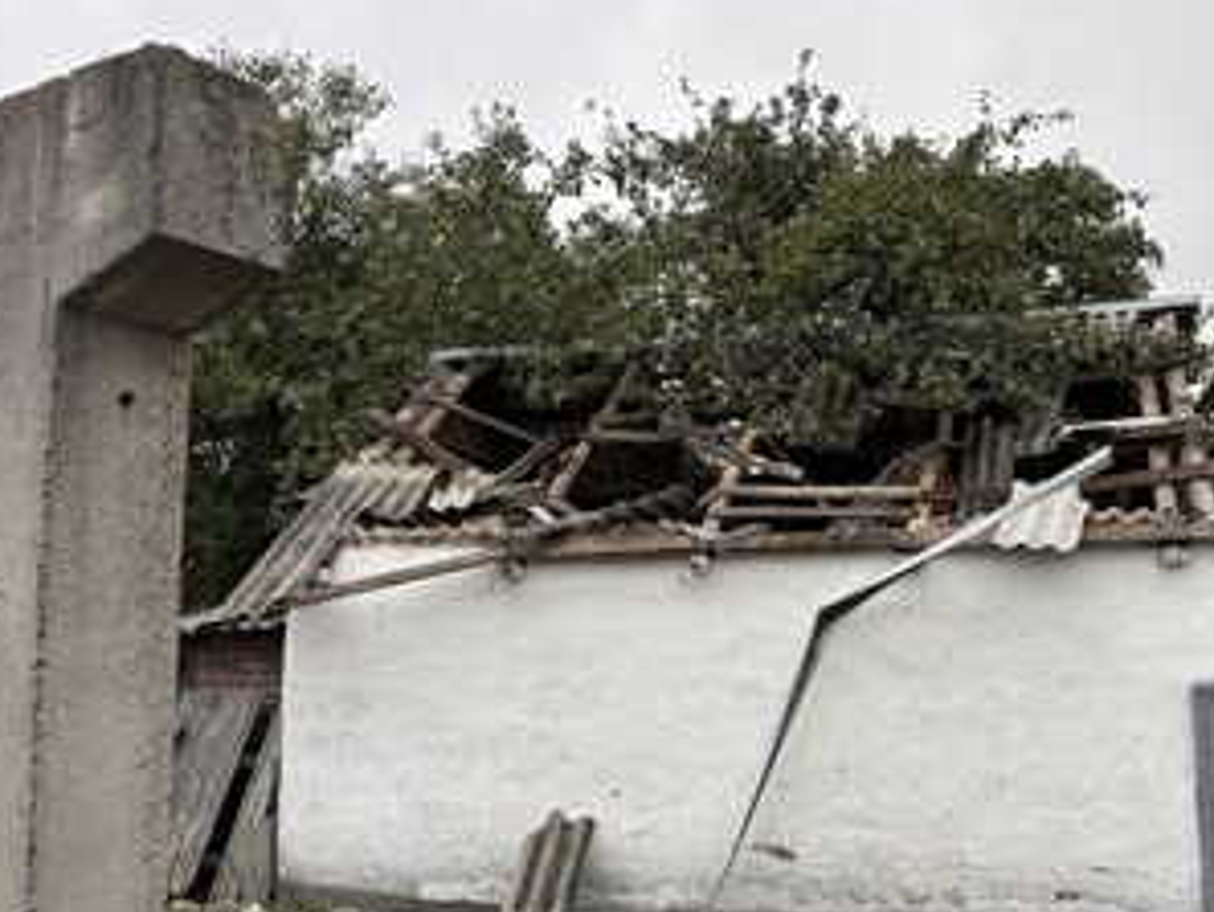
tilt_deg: +7.6
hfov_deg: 52.3
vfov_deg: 40.7
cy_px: 499
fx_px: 1228
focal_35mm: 35
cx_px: 723
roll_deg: +1.1
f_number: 1.6
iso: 50
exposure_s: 1/288
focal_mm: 5.96
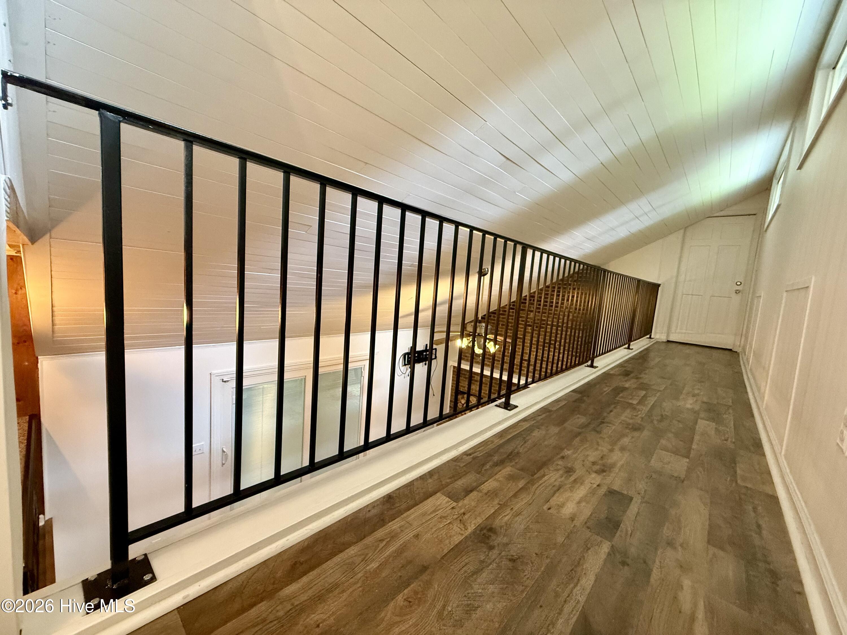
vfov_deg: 85.7
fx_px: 343
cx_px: 424
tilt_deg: -5.7
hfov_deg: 102.1
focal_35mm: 14
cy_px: 318
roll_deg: -4.4
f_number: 2.2
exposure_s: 1/60
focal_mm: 2.22
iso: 500
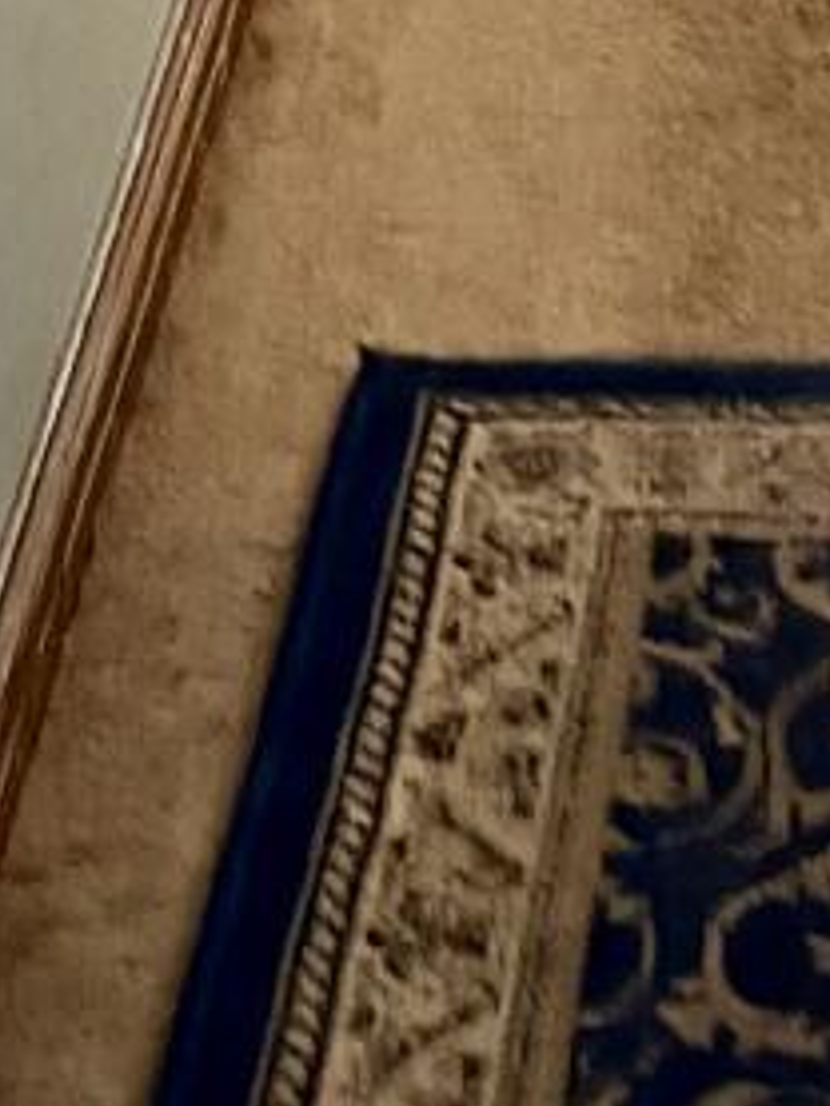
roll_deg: +3.7
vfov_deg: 8.3
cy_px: -2823
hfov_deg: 8.4
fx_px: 5527
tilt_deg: -0.2
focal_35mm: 173
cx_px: 1157
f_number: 1.78
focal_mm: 6.76
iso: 800
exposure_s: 1/30
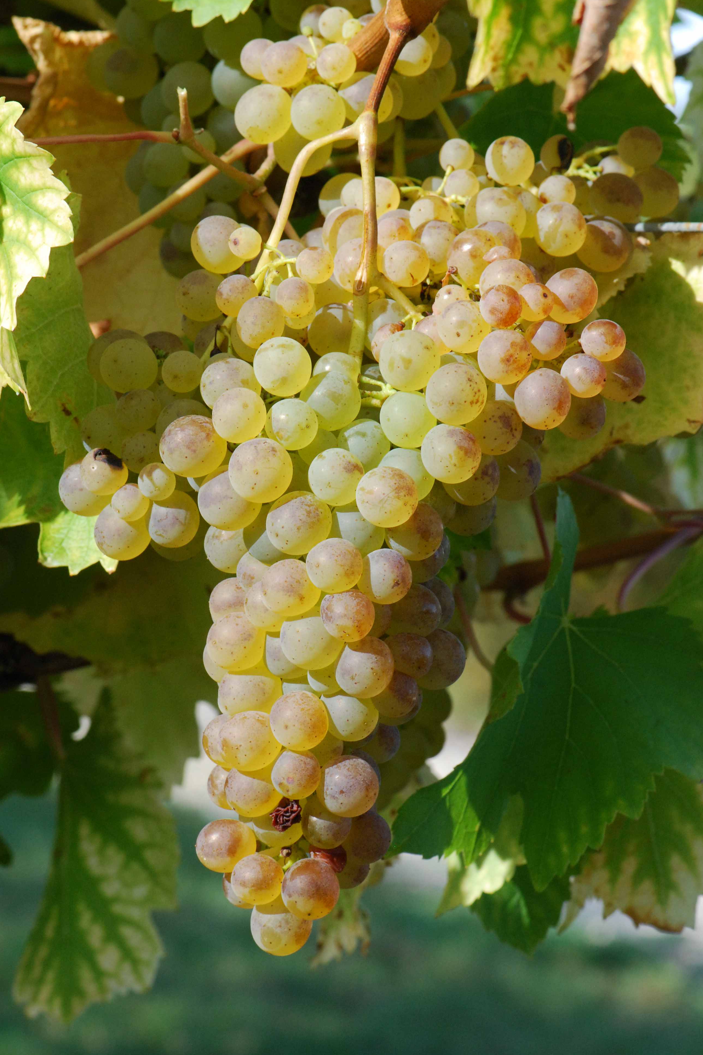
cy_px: 527
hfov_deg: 8.7
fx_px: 4642
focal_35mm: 159
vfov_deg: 13.0
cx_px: 354
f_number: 13
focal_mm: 105
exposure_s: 1/160
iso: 500
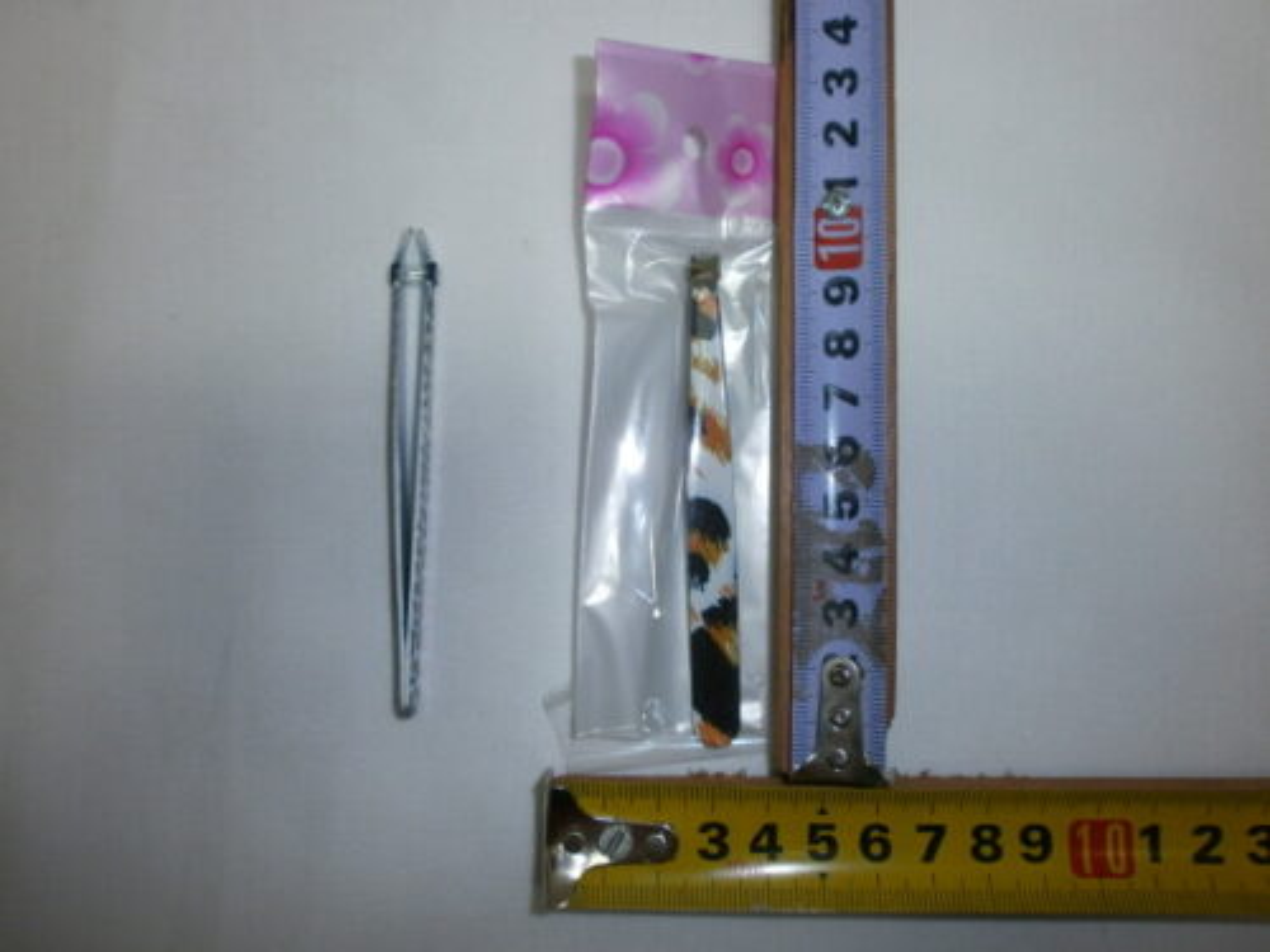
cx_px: 635
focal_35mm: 27
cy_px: 476
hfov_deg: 65.3
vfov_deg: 51.4
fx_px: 991
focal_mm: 4.8
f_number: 2.9
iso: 125
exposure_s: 1/30
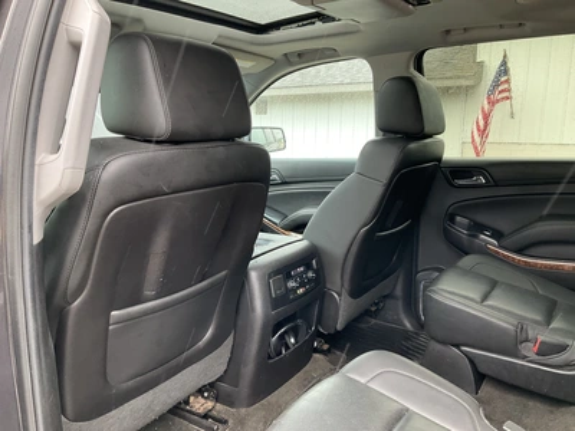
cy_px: 216
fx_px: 482
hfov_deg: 61.7
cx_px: 288
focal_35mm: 29
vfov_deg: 48.2
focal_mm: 3
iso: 64
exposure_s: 1/71
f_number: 1.8
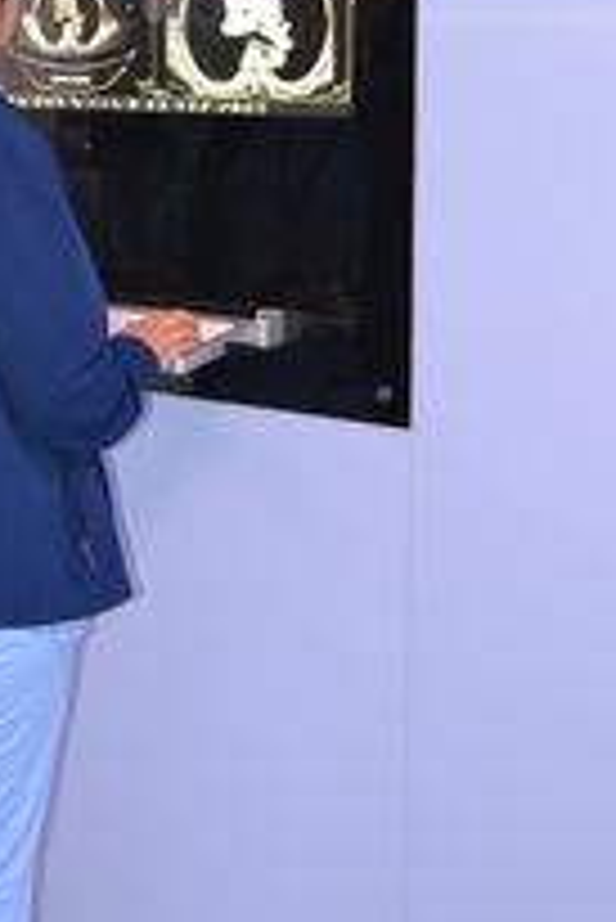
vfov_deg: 27.2
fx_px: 1870
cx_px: 7
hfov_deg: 18.2
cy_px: 193
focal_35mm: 73
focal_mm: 20
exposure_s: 1/60
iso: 720
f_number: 3.5
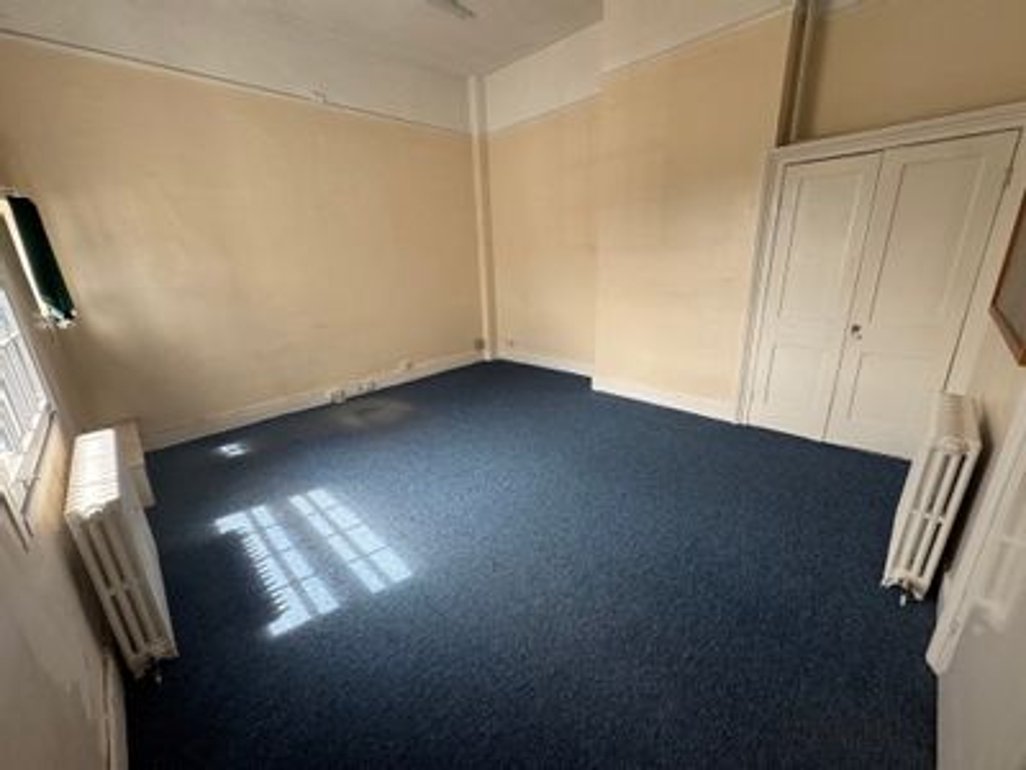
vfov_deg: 85.7
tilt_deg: -17.2
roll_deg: +2.7
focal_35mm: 14
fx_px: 415
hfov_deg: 102.1
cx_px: 513
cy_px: 385
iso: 50
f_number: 2.2
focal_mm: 2.22
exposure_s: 1/99
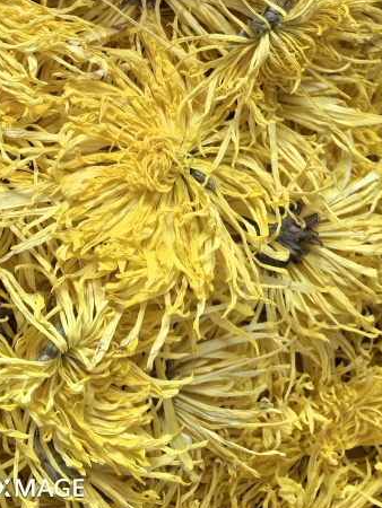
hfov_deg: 22.7
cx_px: 84
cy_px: -69
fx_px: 941
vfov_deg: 27.3
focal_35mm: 64
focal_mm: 5.75
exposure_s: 1/100
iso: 160
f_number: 2
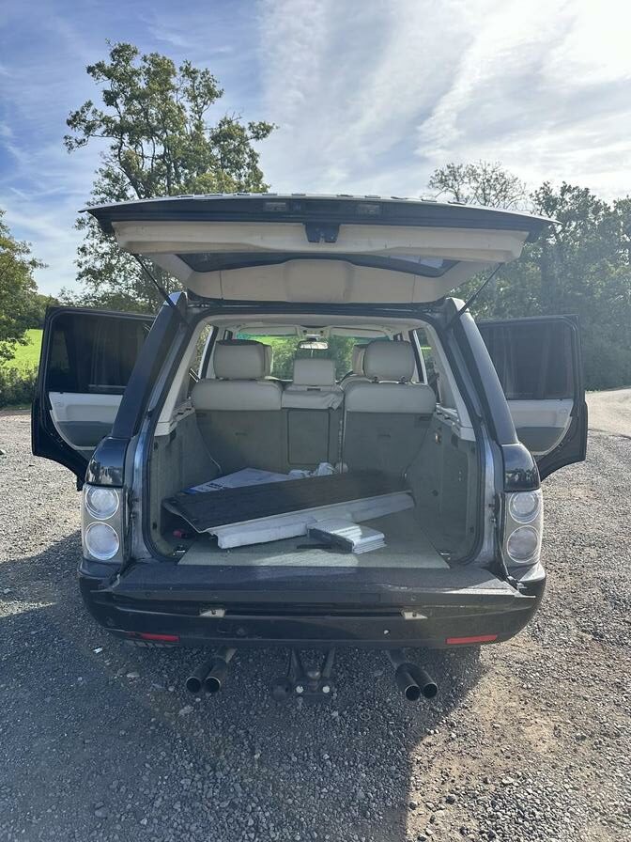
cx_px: 316
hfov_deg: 56.8
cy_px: 421
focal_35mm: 24
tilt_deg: -7.1
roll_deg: +0.8
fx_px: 583
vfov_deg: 71.6
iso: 80
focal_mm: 6.86
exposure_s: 1/1779
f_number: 1.78
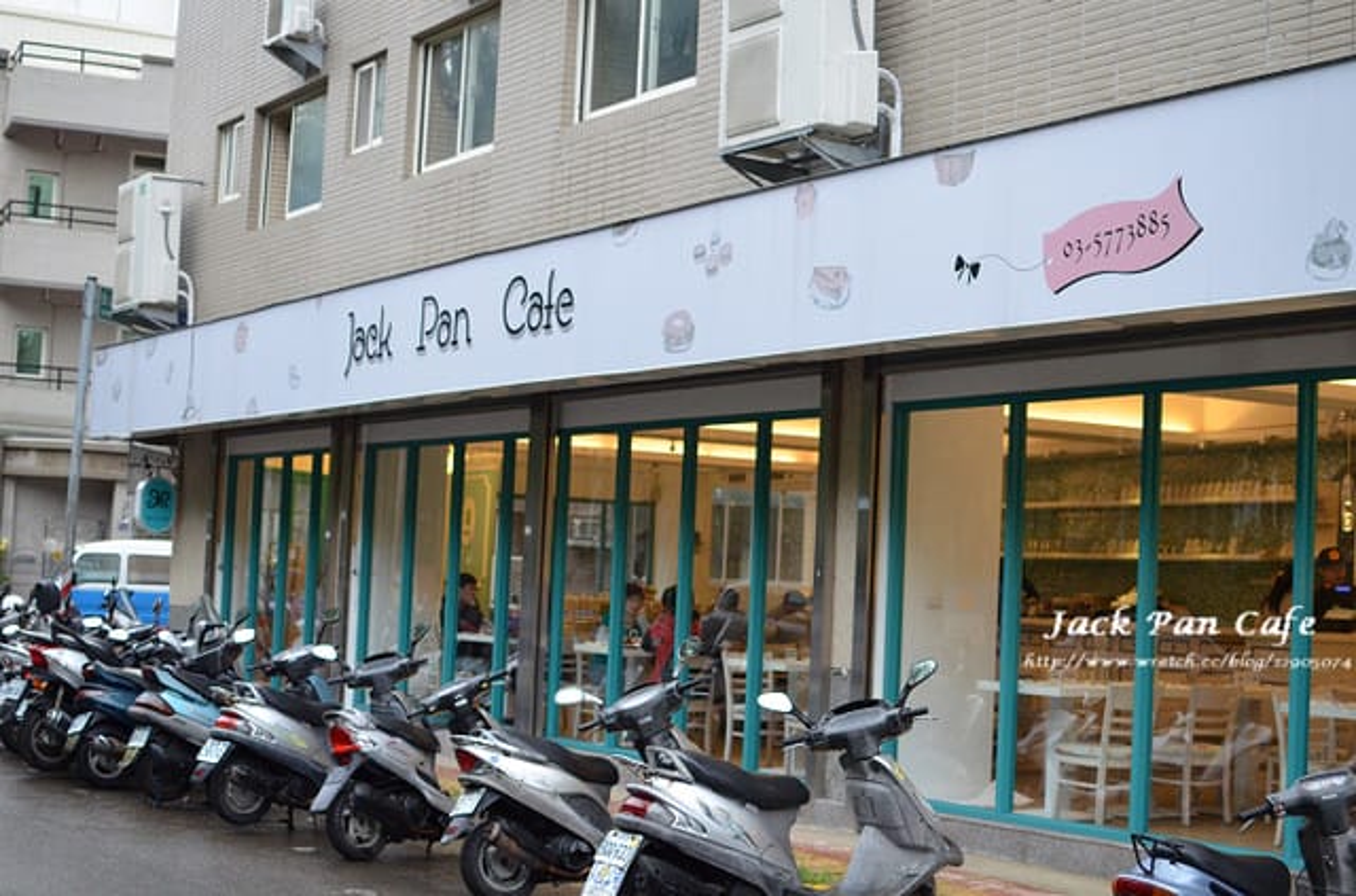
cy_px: 448
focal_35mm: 52
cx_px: 678
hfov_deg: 37.9
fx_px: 1972
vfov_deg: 25.6
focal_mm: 35
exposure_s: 1/500
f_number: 2.5
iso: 1250
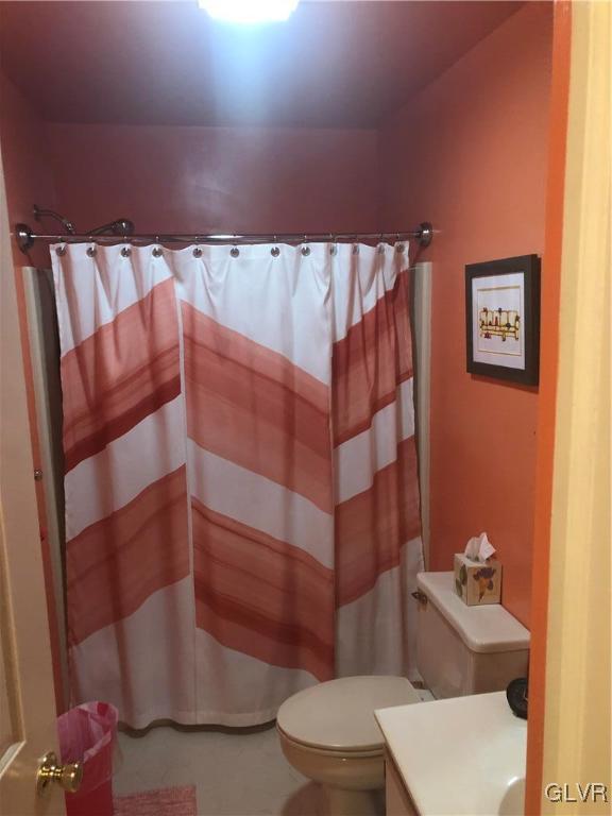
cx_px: 306
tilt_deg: -9.0
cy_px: 408
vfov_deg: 63.4
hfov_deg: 49.7
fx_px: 660
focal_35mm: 28
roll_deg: +2.3
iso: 100
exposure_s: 1/12
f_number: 1.8
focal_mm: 3.99
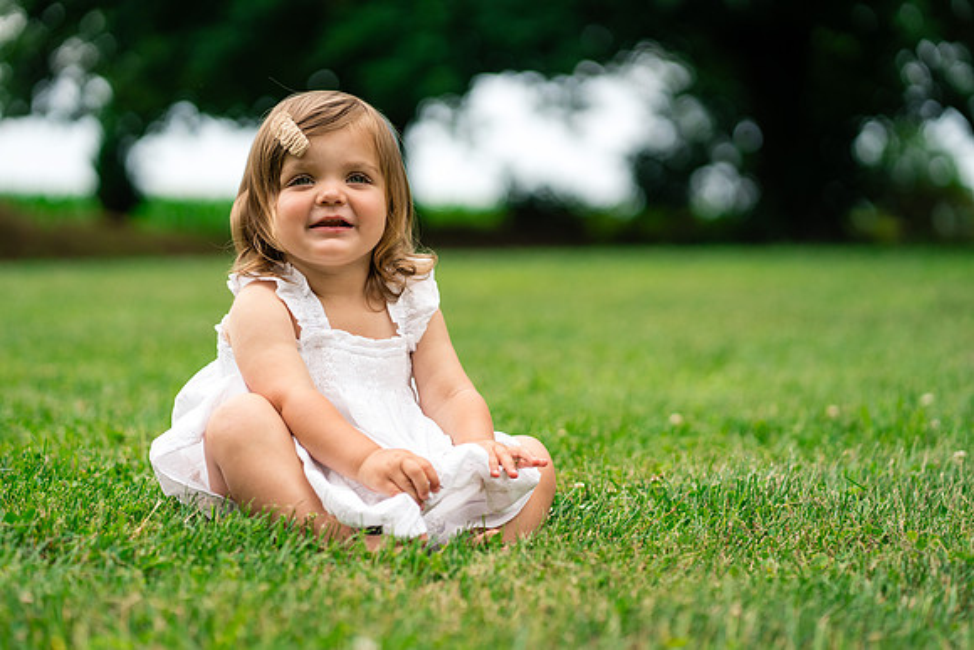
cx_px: 487
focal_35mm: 85
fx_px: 2300
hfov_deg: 23.9
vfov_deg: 16.1
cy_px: 325
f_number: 2.5
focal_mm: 85
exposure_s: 1/2500
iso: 400
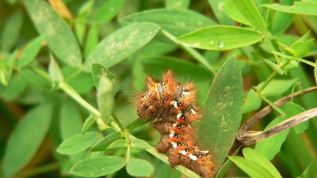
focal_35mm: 79
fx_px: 664
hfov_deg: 26.9
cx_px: 159
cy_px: 107
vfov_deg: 15.3
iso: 100
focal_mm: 12
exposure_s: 1/60
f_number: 2.8
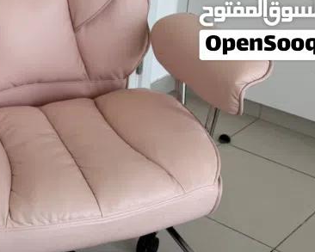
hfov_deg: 43.0
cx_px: 70
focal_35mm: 41
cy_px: 184
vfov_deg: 35.8
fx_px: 382
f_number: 1.78
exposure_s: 1/154
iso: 64
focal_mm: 6.76
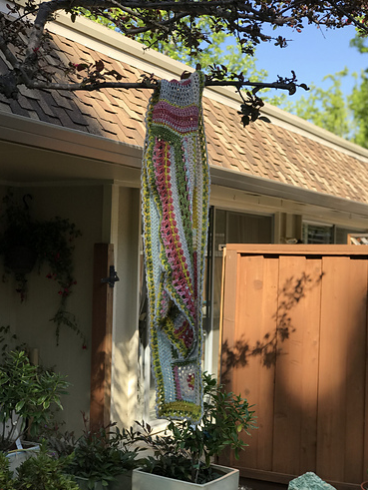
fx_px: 821
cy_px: 245
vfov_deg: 33.2
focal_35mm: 58
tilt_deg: +1.7
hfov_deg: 25.3
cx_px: 184
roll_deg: -1.5
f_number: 2.8
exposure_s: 1/326
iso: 20
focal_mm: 6.6
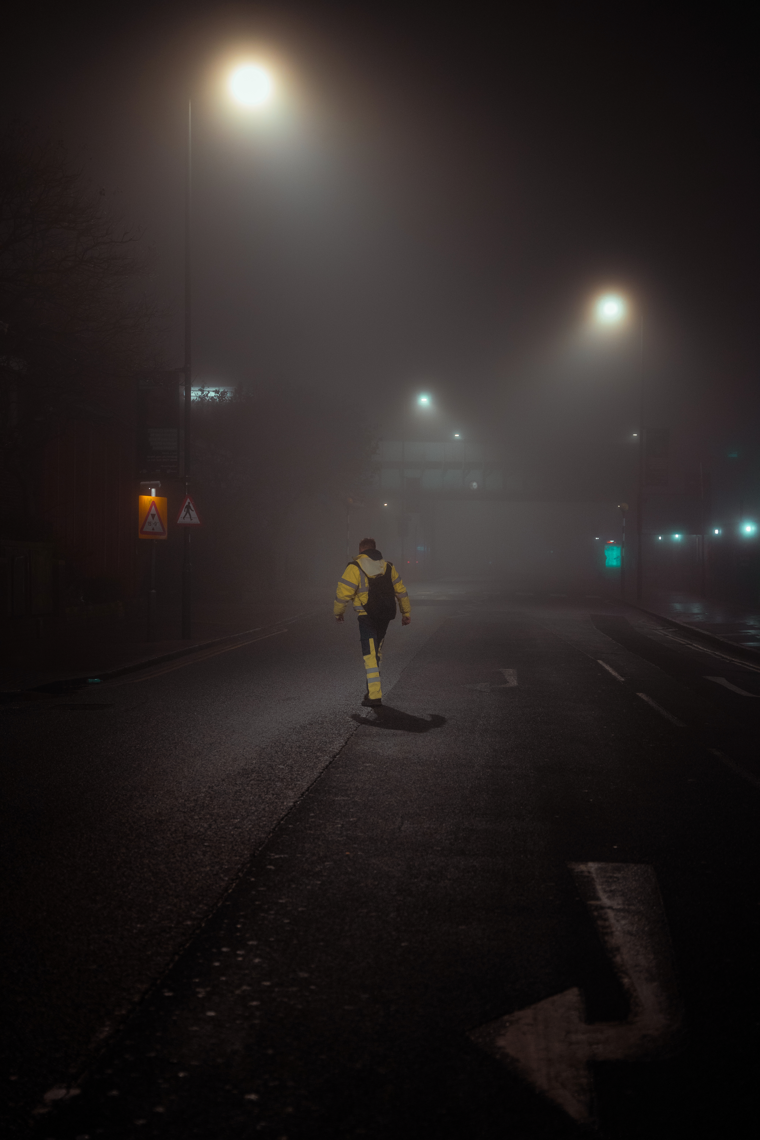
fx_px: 1643
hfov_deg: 26.0
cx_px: 380
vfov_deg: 38.3
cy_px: 570
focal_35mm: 52
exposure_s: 1/100
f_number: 2.8
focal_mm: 51.9
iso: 2000
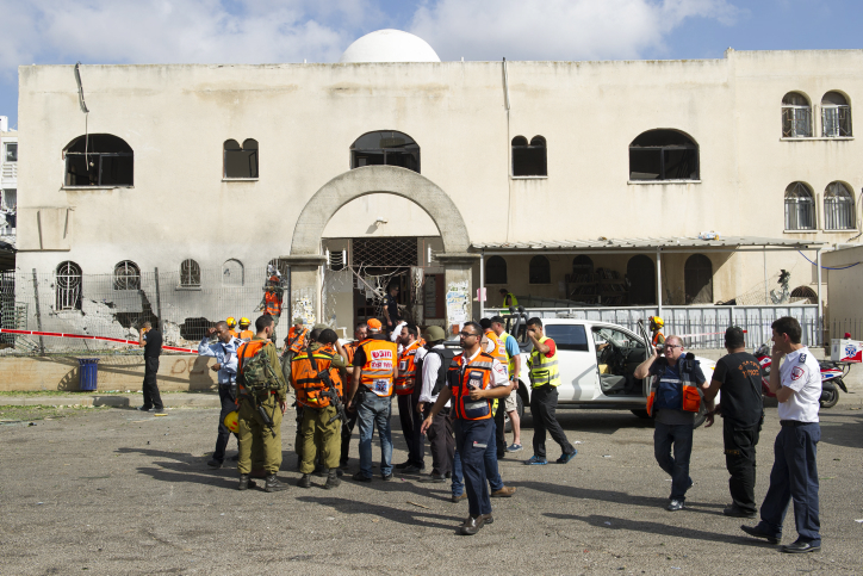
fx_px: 815
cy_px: 288
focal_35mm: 34
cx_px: 432
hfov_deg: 55.8
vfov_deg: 38.9
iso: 200
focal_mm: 34
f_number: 5.6
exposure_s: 1/800
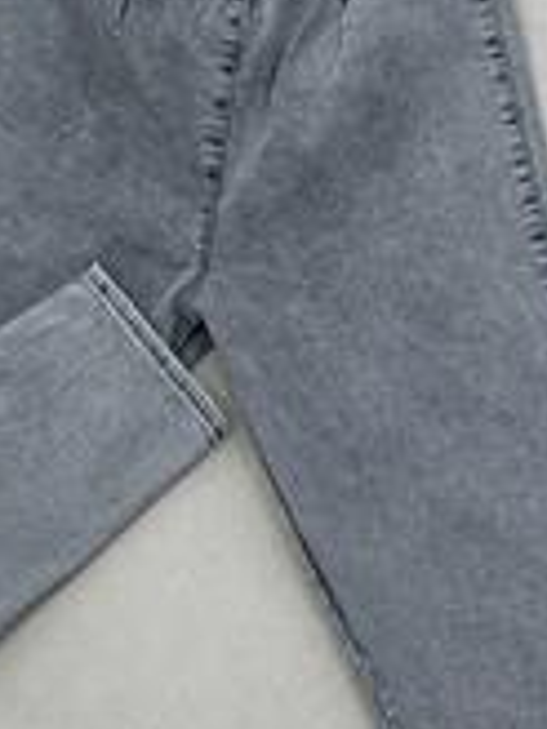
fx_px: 2549
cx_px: 209
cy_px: 313
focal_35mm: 121
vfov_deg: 16.3
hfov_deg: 12.2
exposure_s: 1/351
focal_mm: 6.86
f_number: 1.78
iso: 80
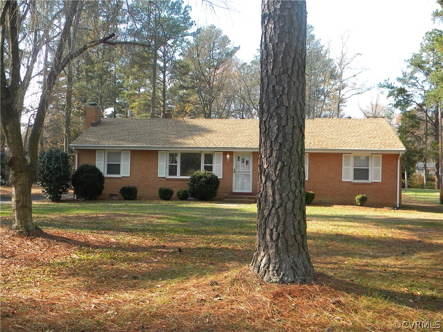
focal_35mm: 36
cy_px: 166
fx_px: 461
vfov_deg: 39.7
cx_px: 222
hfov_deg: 51.4
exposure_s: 1/182
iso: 80
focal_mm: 6.4
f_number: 3.7
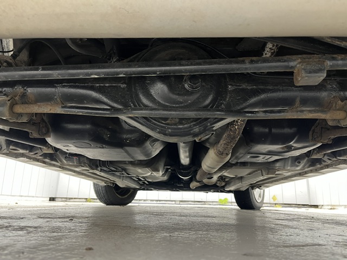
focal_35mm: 26
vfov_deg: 53.1
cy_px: 130
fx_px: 261
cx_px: 174
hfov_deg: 67.3
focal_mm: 5.1
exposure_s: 1/50
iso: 250
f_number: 1.6
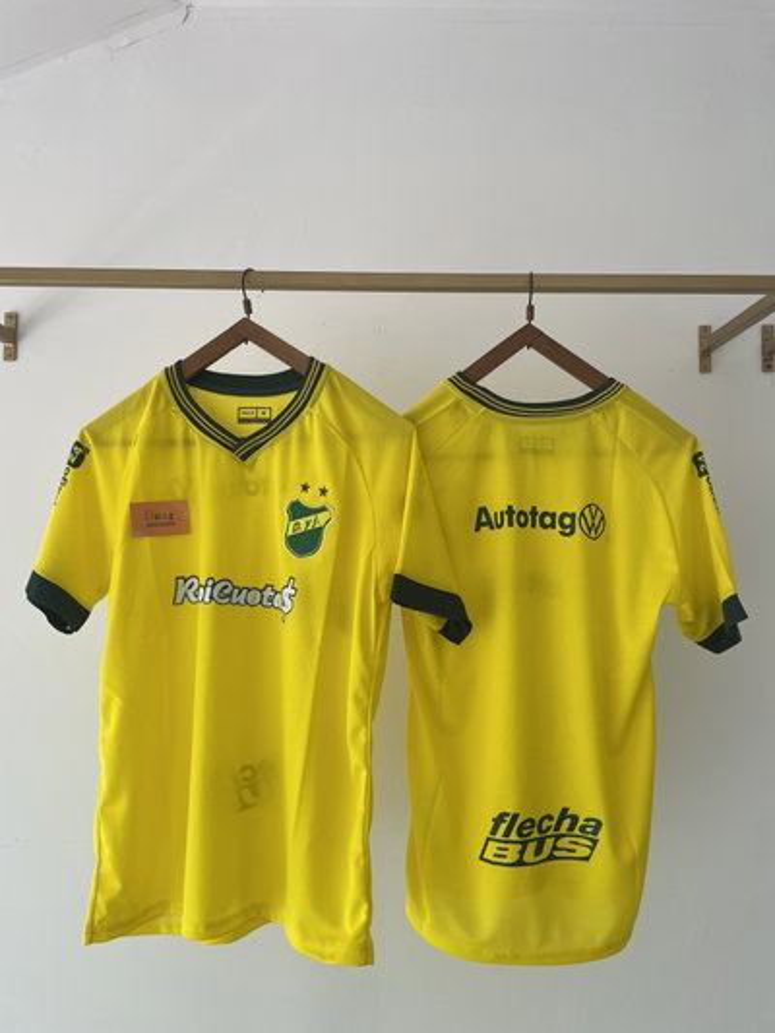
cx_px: 388
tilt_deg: +4.5
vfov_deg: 67.3
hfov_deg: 53.1
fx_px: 776
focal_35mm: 26
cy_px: 516
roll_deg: -0.4
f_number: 1.6
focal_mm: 4.2
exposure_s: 1/121
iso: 64
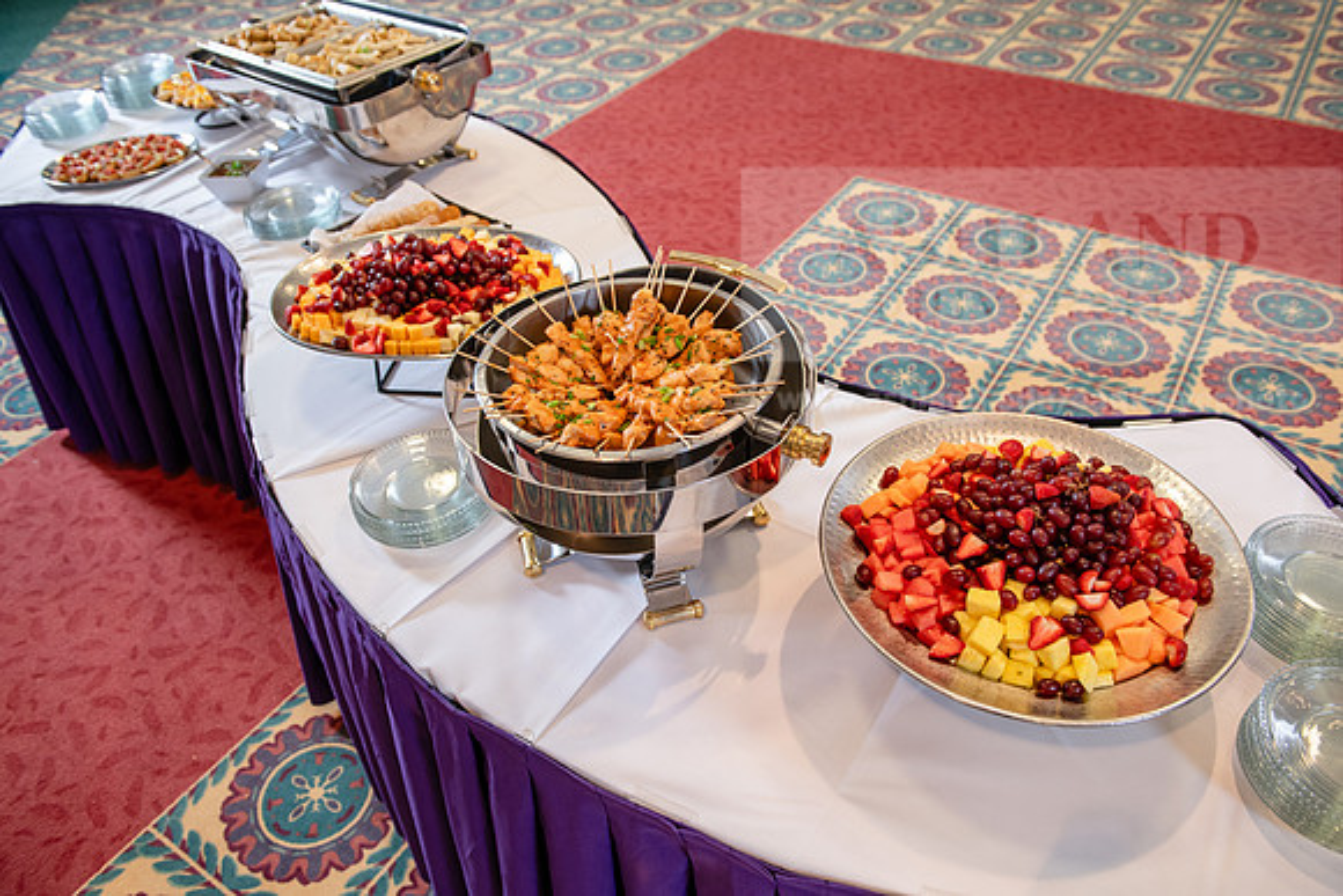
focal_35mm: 27
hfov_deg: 67.4
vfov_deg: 48.0
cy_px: 448
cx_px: 672
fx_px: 1007
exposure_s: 1/80
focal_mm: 27
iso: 500
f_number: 4
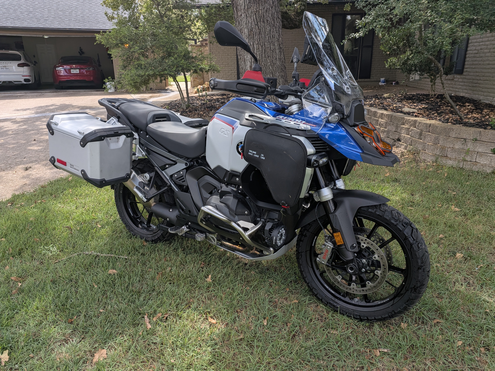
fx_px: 343
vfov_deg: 56.8
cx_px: 248
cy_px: 186
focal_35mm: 24
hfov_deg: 71.6
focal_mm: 4.53
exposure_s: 1/447
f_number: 1.7
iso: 26
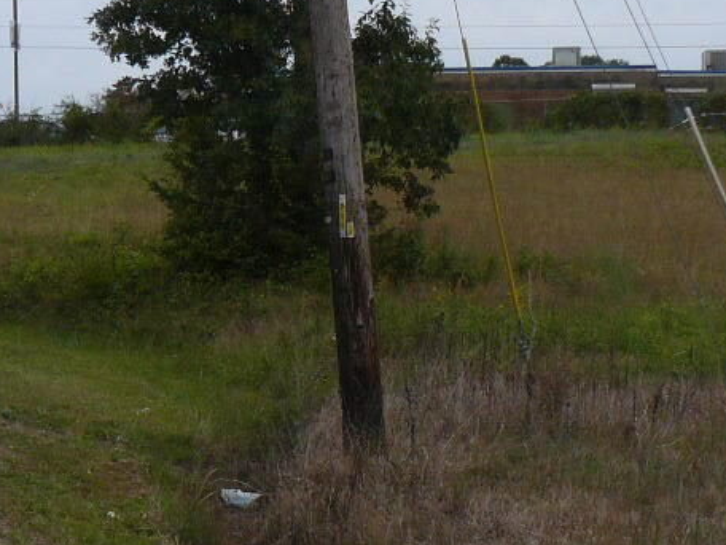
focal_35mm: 101
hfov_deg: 18.9
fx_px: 2118
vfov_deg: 14.5
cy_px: 512
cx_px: -14
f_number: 5.6
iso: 100
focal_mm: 6
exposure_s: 1/320
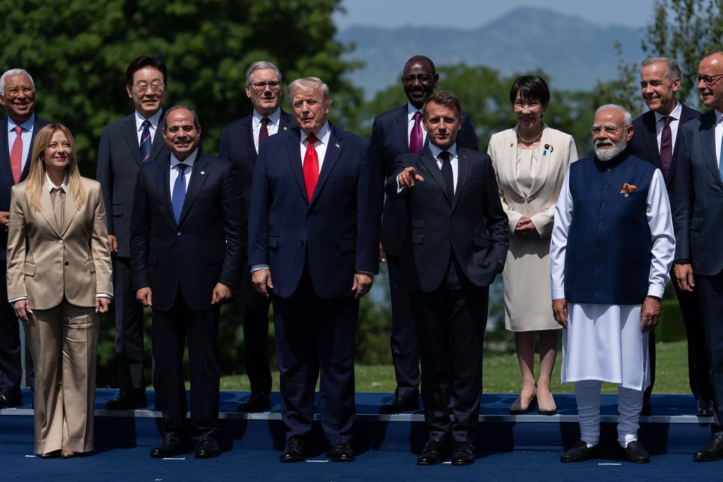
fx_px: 3011
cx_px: 362
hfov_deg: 13.7
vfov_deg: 9.1
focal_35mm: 150
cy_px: 241
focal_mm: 150
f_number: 3.5
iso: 50
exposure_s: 1/2000
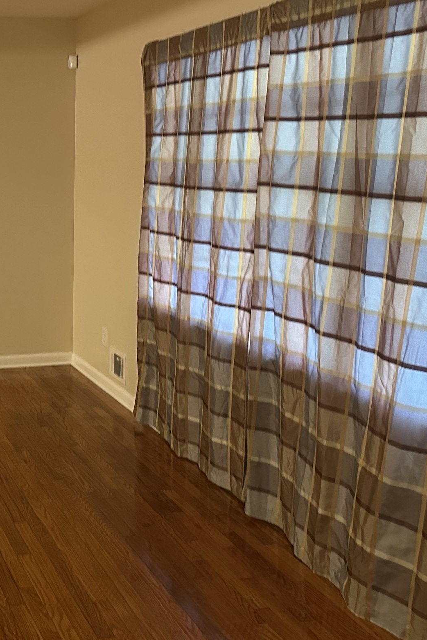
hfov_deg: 26.2
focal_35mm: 49
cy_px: 308
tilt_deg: -8.4
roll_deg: -0.6
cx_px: 5
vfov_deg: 40.3
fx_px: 872
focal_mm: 6.86
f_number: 1.78
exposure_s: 1/40
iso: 640
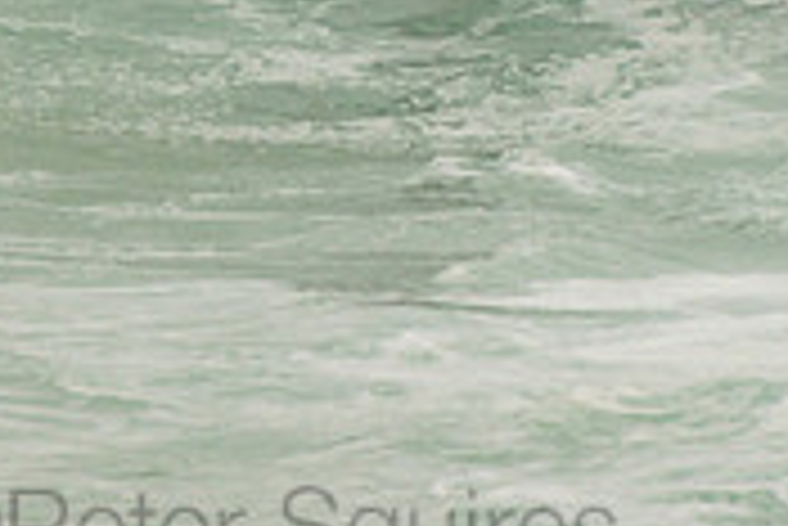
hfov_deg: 1.0
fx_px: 43572
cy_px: -218
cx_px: 270
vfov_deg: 0.7
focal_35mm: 1989
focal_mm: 400
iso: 280
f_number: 5.6
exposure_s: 1/1250
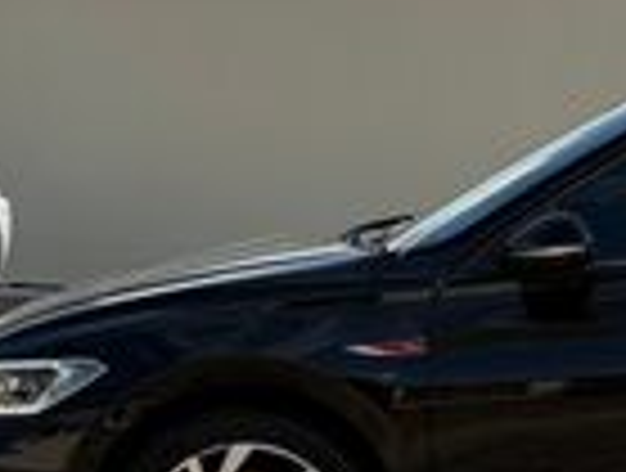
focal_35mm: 162
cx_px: 901
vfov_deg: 9.2
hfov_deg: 11.7
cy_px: 346
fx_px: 2937
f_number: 1.78
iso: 100
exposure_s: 1/3378
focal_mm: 6.76
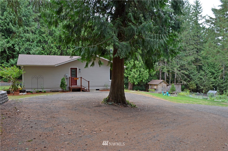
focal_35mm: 30
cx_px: 114
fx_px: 190
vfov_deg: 43.4
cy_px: 76
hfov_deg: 62.0
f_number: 7.1
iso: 400
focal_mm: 20
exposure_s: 1/200
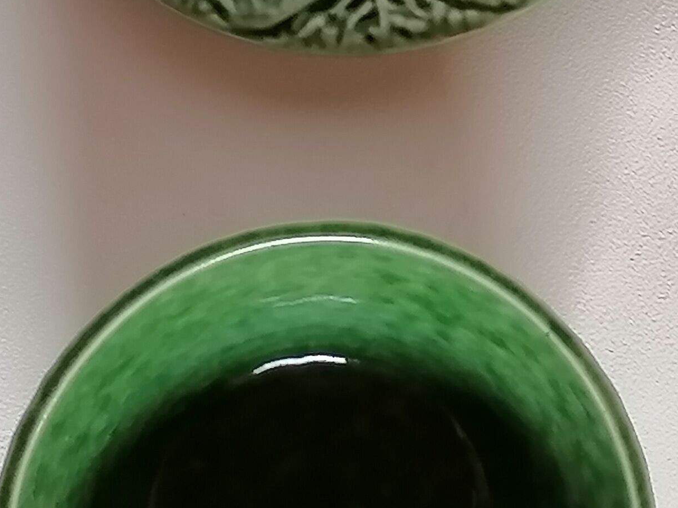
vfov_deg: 8.3
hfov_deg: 10.9
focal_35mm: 178
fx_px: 3487
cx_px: 794
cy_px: 63
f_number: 1.8
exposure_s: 1/50
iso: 80
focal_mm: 4.75
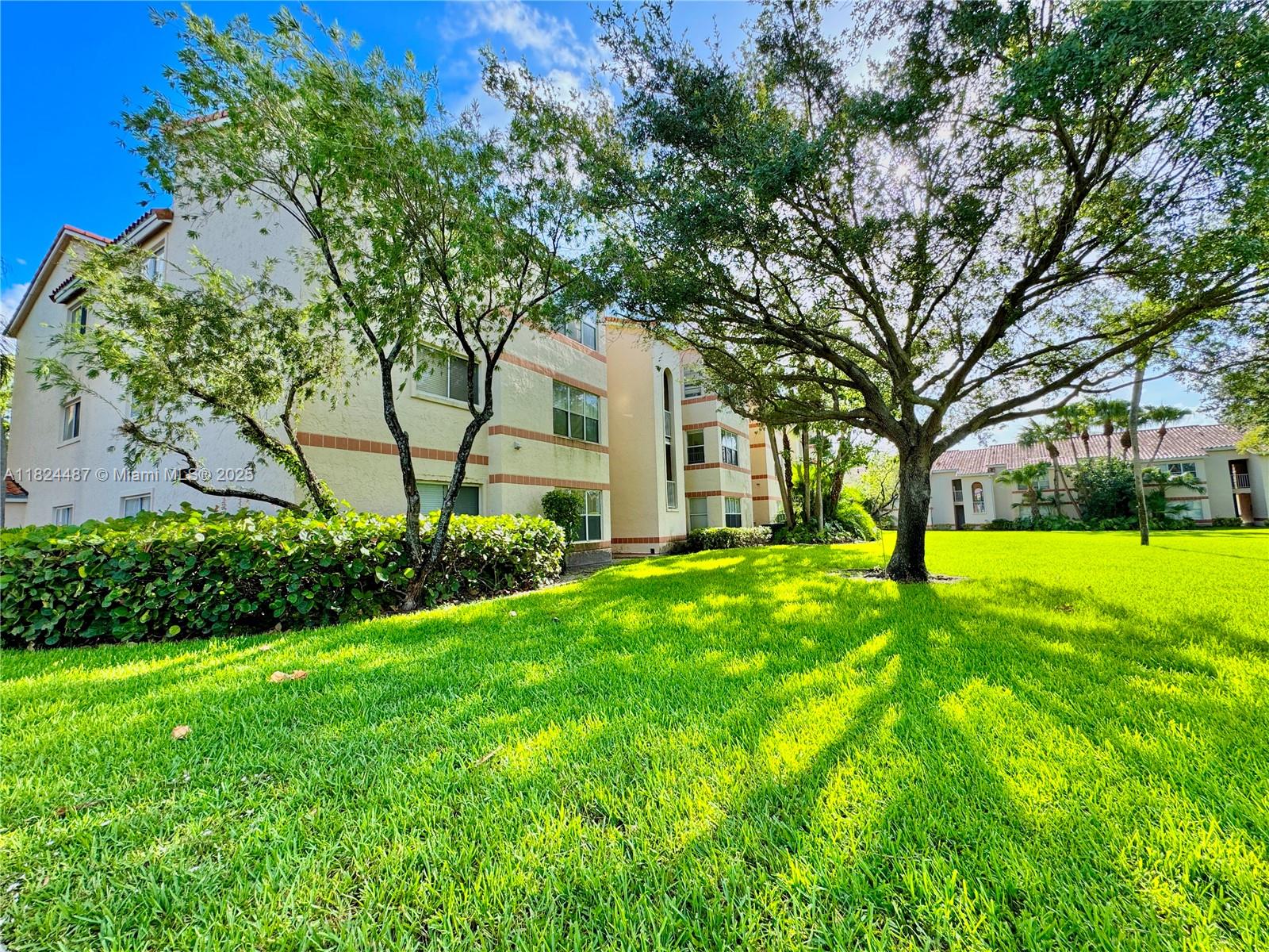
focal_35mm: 14
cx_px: 634
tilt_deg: +6.0
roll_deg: +2.1
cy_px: 476
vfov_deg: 85.7
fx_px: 513
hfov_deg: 102.1
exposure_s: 1/414
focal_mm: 2.22
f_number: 2.2
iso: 40
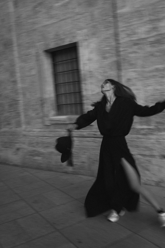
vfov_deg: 53.1
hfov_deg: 36.9
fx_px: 247
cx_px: 82
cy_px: 124
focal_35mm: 36
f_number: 5.6
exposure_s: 1/30
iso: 80
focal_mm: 36
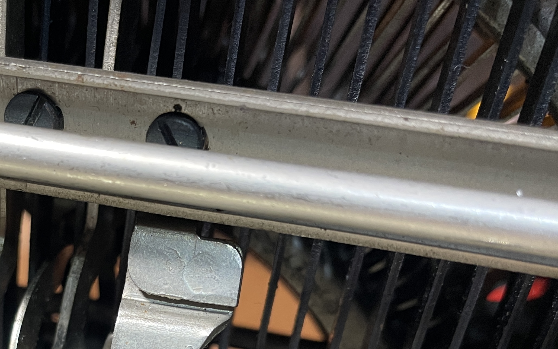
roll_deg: -2.3
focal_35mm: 54
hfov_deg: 35.9
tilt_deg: -38.0
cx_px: 87
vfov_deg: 22.5
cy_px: 391
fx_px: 821
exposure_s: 1/60
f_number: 1.6
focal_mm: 4.2
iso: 125
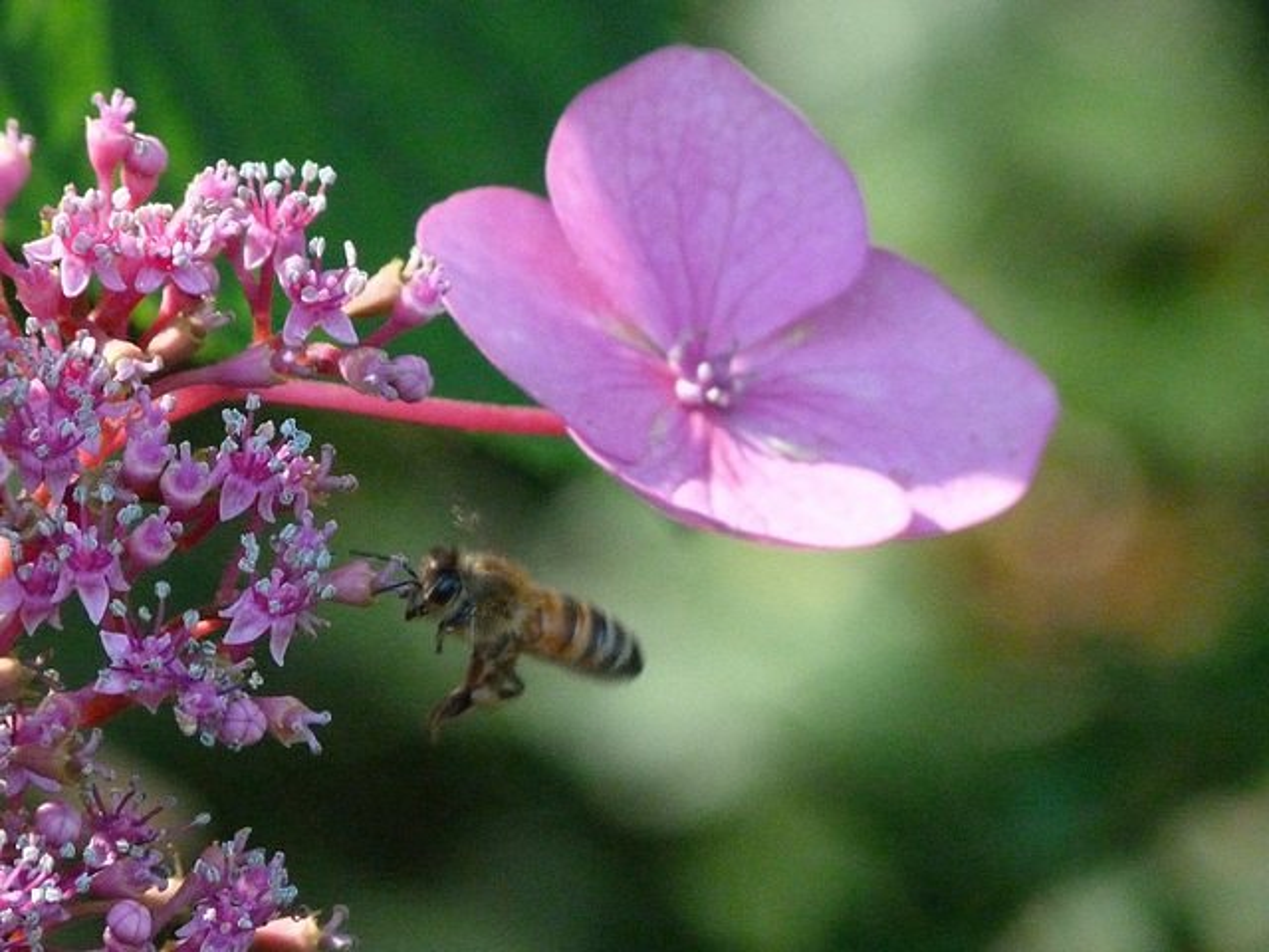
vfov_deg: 2.7
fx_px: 20309
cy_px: 476
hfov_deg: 3.6
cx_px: 634
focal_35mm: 554
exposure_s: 1/200
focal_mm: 99.7
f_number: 4.9
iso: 800
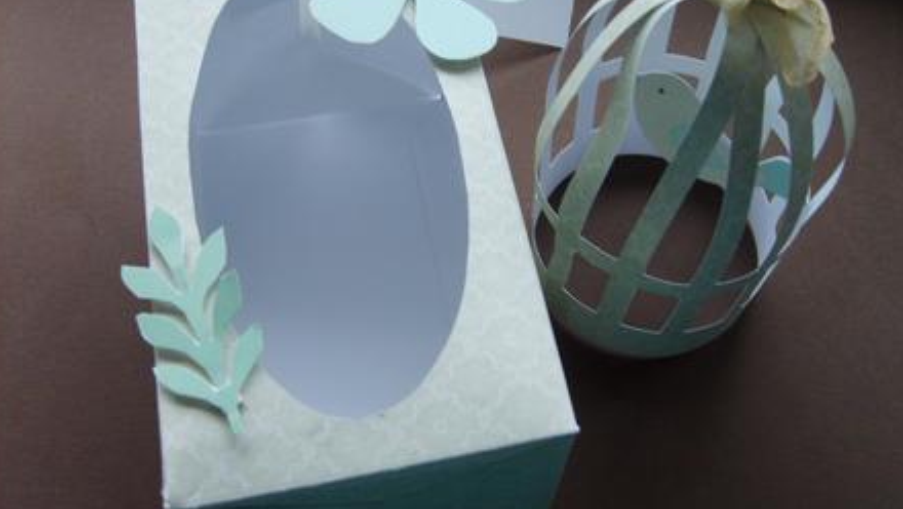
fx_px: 934
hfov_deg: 51.6
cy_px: 222
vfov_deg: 30.4
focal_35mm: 39
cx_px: 452
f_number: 2.8
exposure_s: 1/30
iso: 96
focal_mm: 5.8
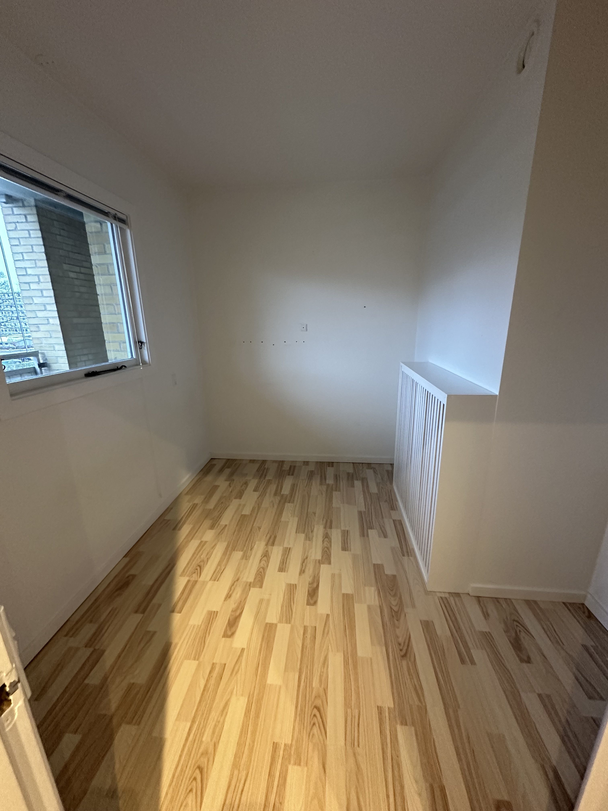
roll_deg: +0.7
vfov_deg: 102.1
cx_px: 304
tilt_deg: -14.6
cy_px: 406
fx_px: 328
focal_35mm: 14
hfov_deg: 85.7
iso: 400
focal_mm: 2.22
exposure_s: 1/50
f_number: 2.2
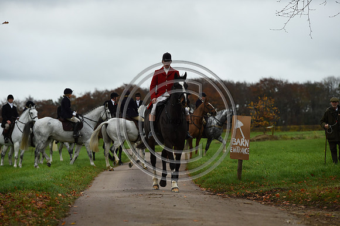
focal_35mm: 180
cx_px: 170
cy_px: 113
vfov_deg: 7.6
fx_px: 1699
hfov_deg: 11.4
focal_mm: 180
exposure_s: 1/1250
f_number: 5.6
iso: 1250
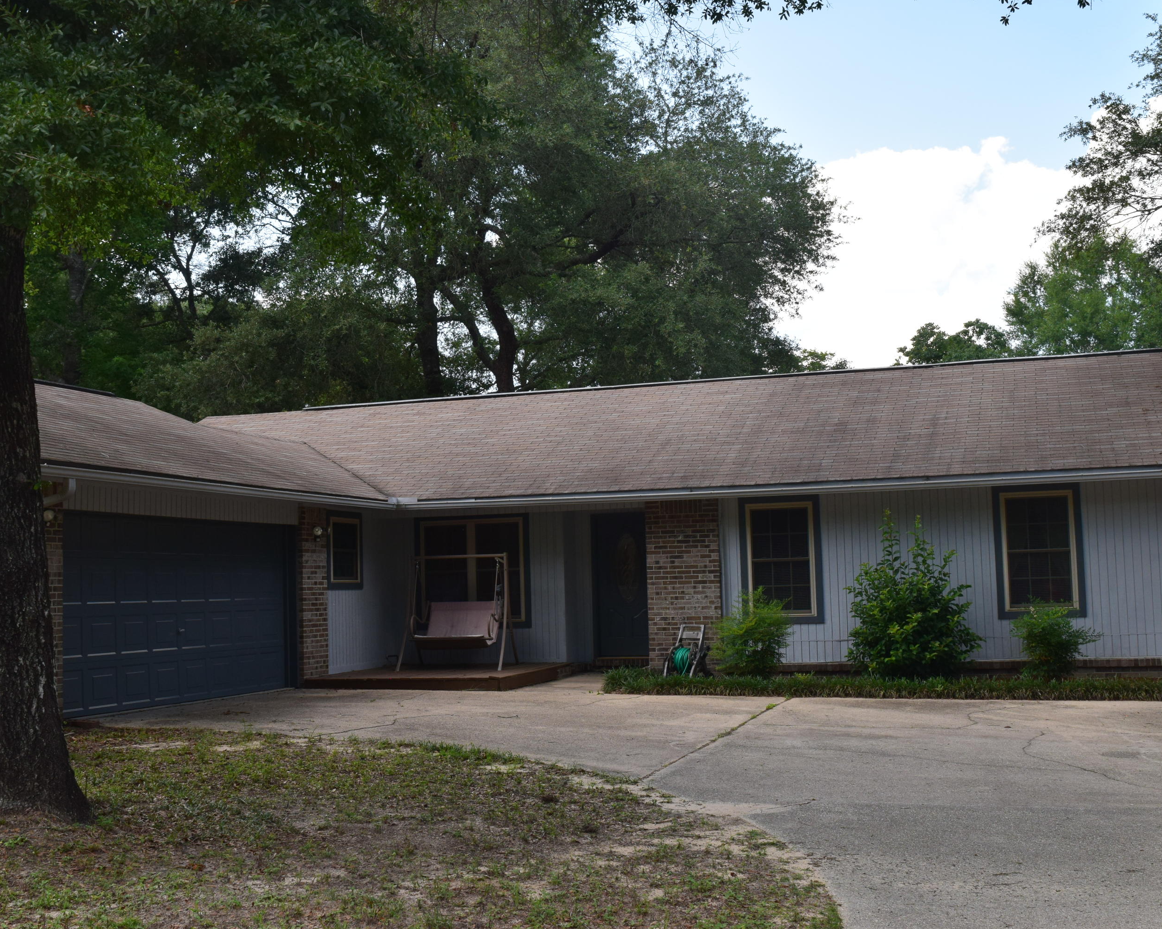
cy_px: 464
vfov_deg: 34.1
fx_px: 1513
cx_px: 600
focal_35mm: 44
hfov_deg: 42.0
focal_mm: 26
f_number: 10
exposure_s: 1/250
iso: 400
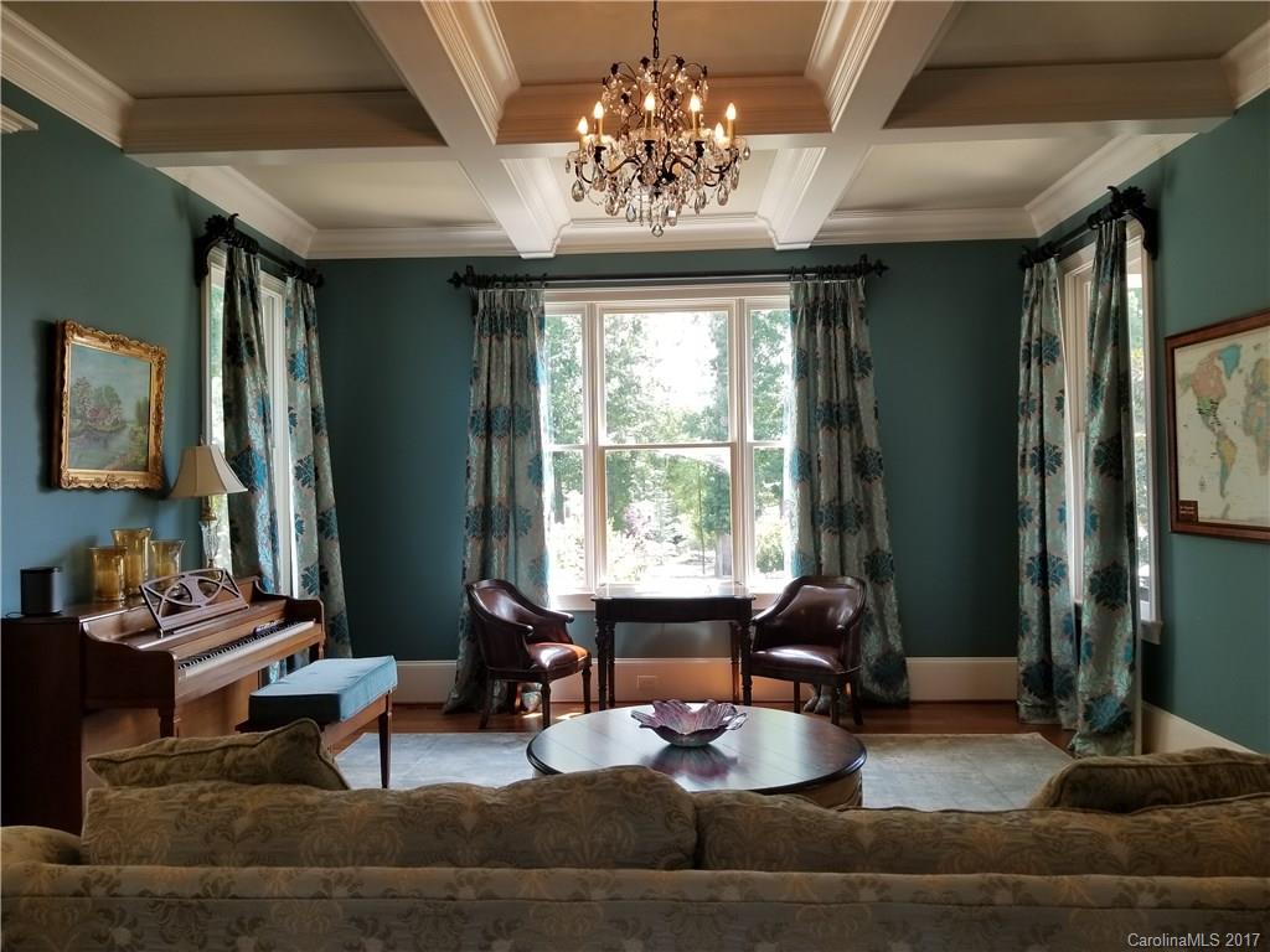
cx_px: 635
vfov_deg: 53.1
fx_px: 954
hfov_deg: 67.3
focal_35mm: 26
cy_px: 476
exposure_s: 1/120
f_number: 1.7
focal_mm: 4.25
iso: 80
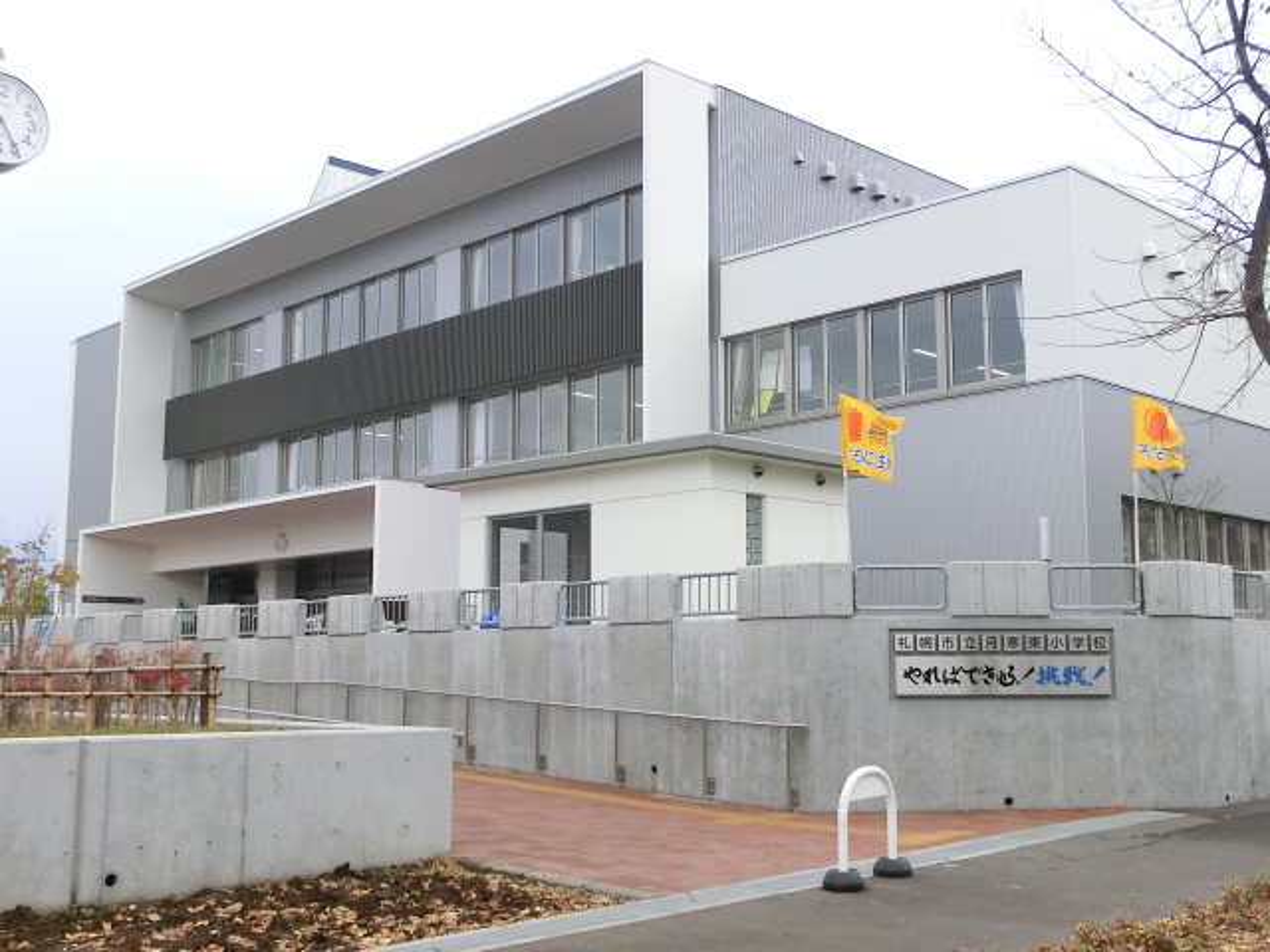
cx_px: 635
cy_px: 476
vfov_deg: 32.9
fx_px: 1614
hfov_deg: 42.9
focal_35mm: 44
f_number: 4.2
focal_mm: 7.87
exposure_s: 1/250
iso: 125
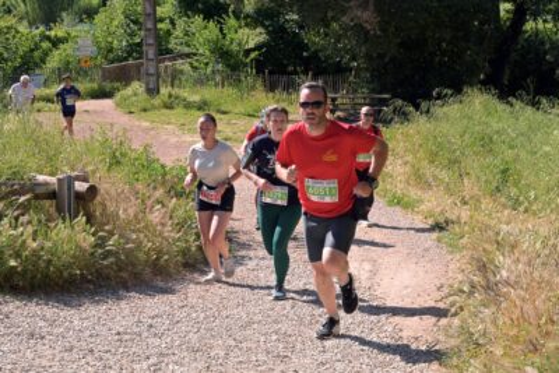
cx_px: 280
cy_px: 186
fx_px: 1056
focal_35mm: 68
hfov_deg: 29.6
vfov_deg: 20.0
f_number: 16
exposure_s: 1/400
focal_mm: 68
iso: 800
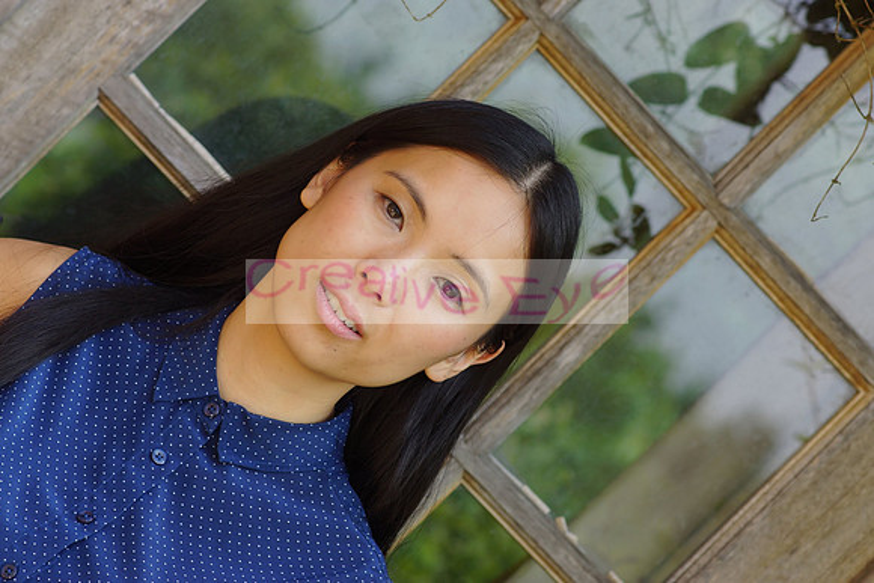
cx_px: 437
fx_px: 3642
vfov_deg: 9.2
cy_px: 292
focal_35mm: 150
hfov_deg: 13.7
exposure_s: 1/160
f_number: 5.6
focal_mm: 100
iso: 125
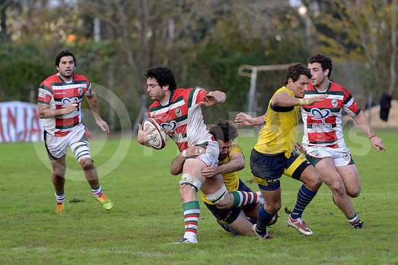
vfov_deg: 5.1
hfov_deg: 7.6
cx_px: 199
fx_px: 2986
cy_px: 132
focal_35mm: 270
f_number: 4
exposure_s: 1/640
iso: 640
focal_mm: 270
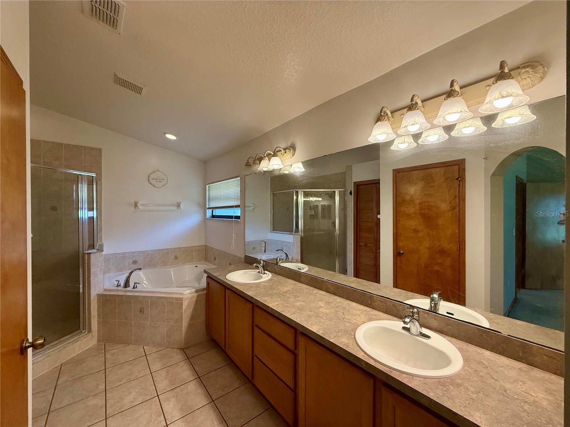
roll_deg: -0.1
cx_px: 285
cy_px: 214
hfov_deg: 102.1
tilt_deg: +0.2
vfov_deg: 85.7
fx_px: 231
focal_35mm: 14
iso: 320
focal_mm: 2.22
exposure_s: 1/120
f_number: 2.2
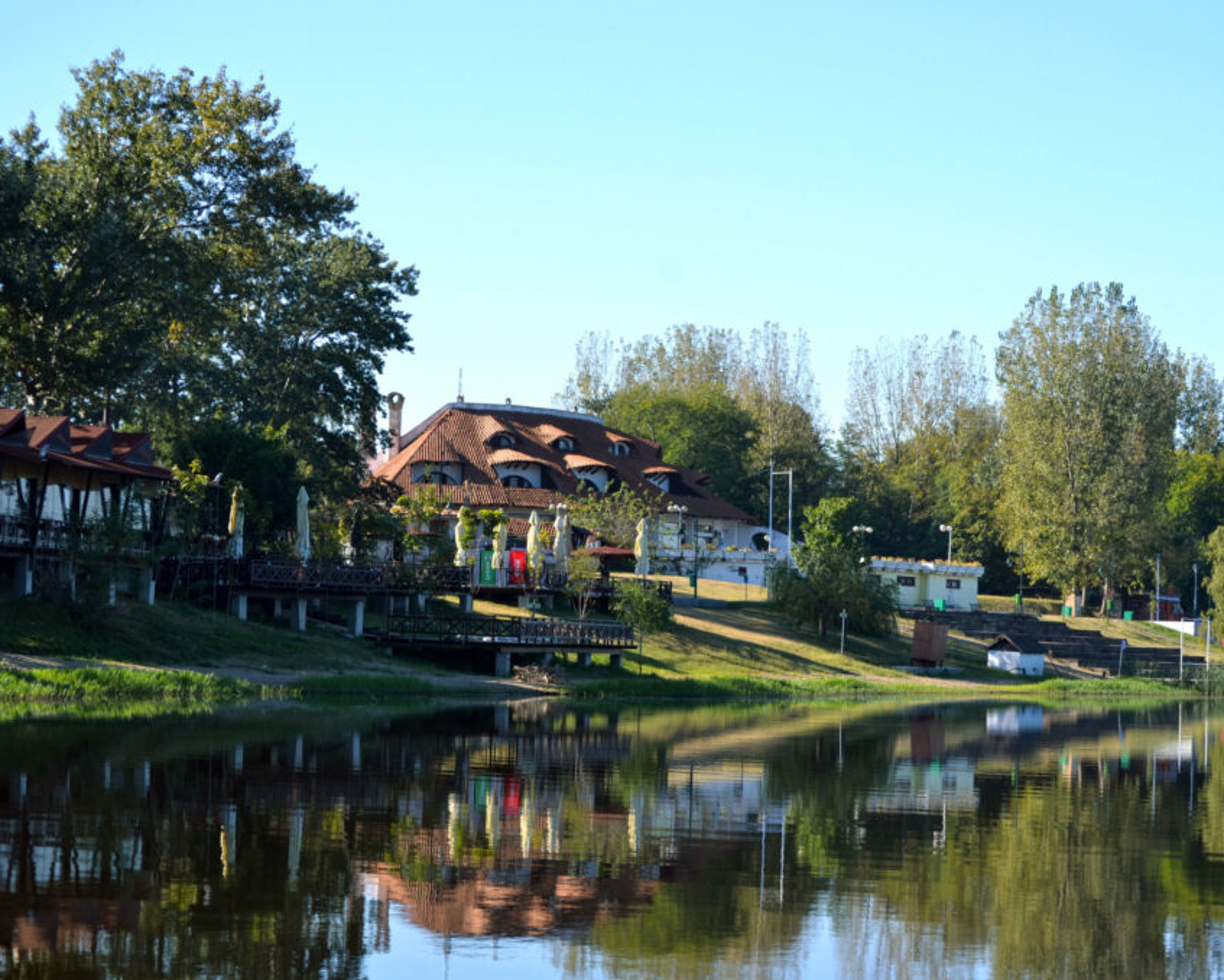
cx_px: 701
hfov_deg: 20.5
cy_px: 492
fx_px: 3390
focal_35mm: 94
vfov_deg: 16.4
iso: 100
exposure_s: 1/160
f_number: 6.3
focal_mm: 55
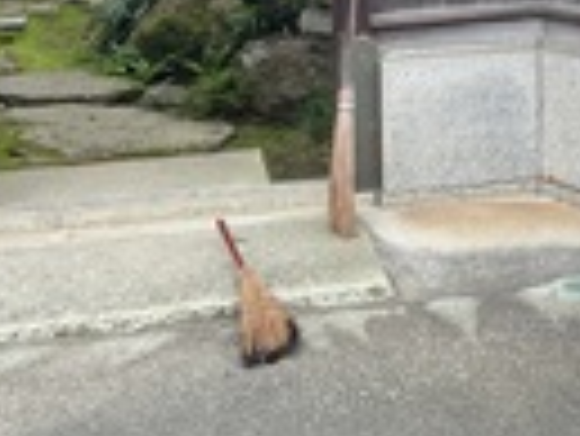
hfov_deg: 21.2
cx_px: 549
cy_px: -175
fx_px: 1509
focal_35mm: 90
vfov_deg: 15.4
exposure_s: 1/120
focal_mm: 3
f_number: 1.8
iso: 25
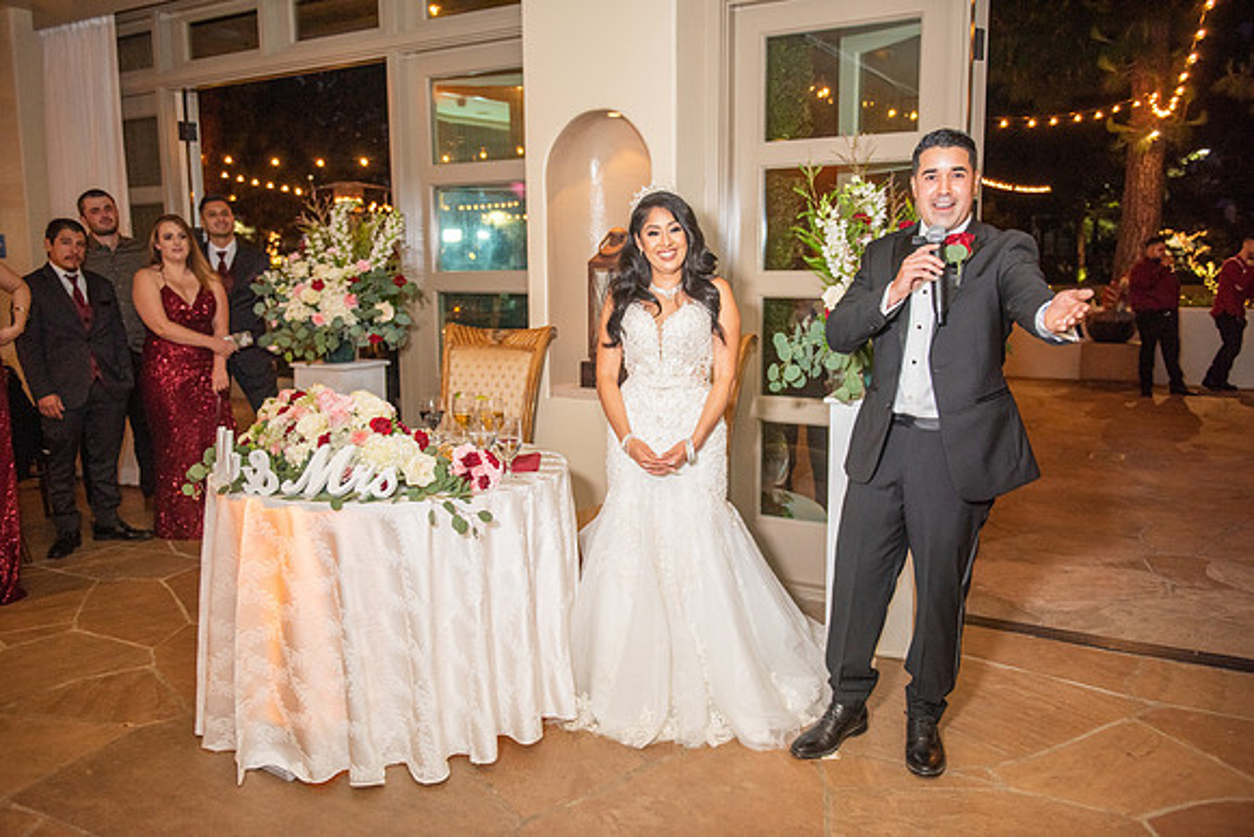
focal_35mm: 29
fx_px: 1010
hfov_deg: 63.6
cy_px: 418
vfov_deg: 45.0
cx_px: 627
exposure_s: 1/125
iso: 1250
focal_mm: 29
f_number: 2.8
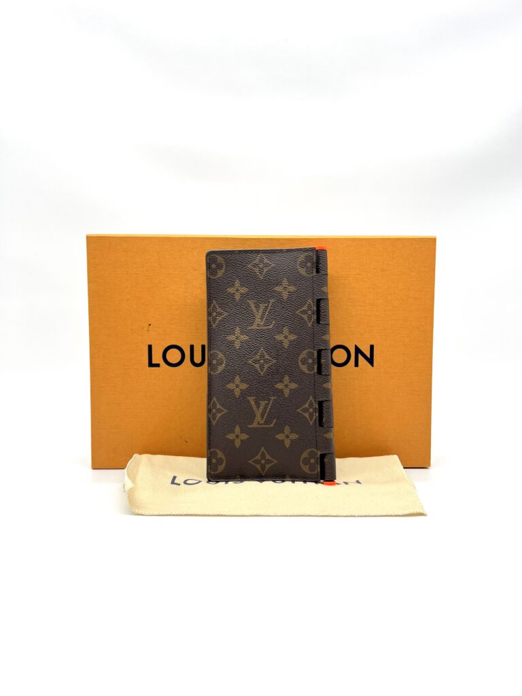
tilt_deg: -3.6
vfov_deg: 67.3
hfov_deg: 53.1
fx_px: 523
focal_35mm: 26
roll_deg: -1.3
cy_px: 348
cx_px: 261
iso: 32
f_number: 1.5
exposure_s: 1/116
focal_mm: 5.7
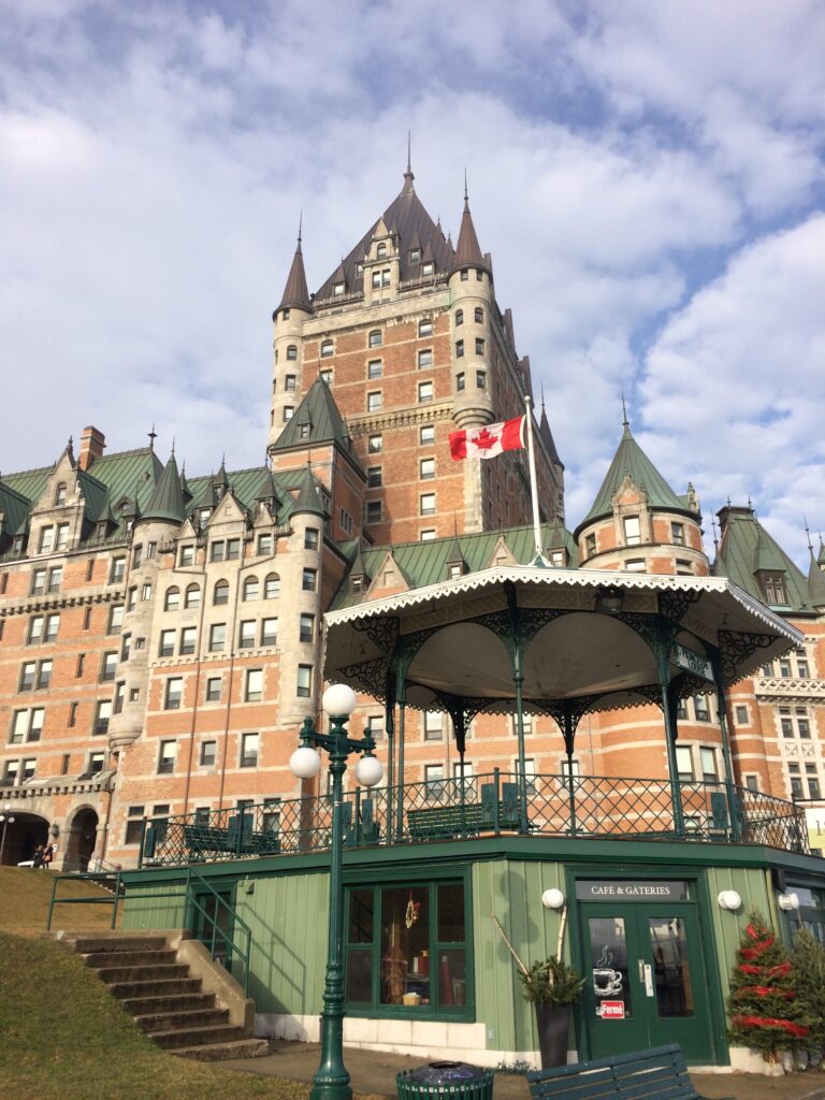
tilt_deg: +21.7
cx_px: 412
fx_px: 922
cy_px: 550
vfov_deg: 61.7
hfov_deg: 48.2
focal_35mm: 29
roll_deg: +0.3
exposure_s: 1/1466
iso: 32
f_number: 2.2
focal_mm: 4.15
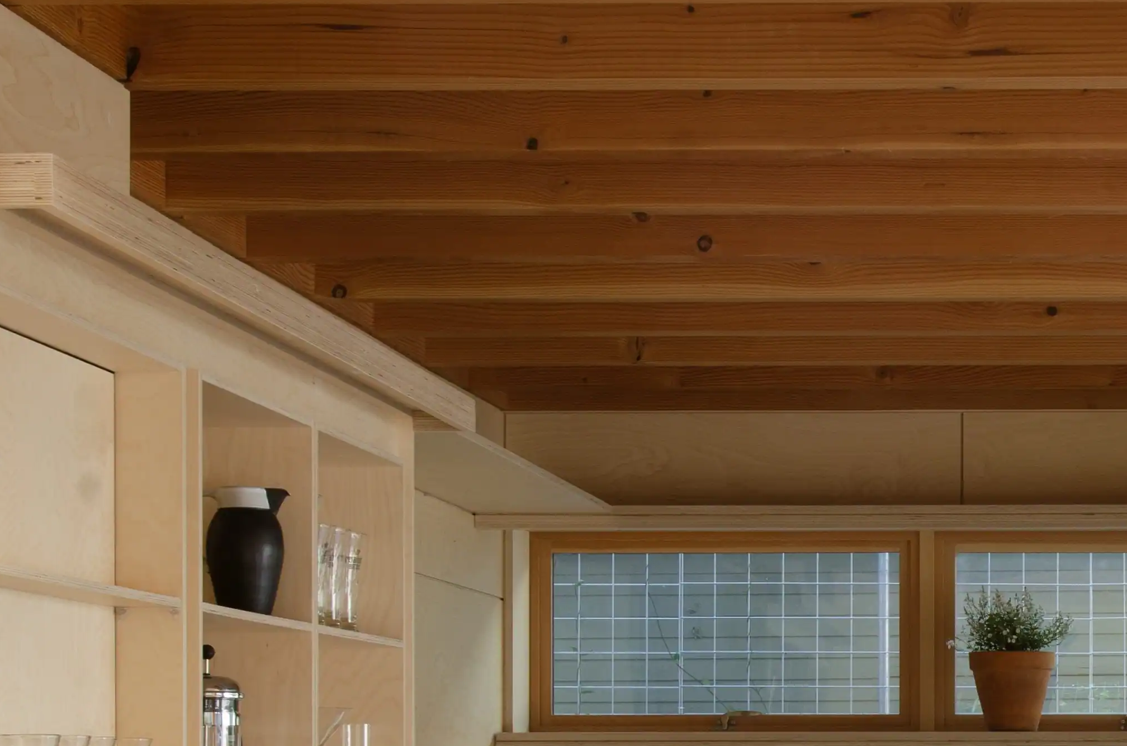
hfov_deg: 21.7
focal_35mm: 88
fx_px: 2749
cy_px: 847
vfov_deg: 15.0
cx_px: 1313
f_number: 10
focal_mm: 24
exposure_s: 1/6
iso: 100
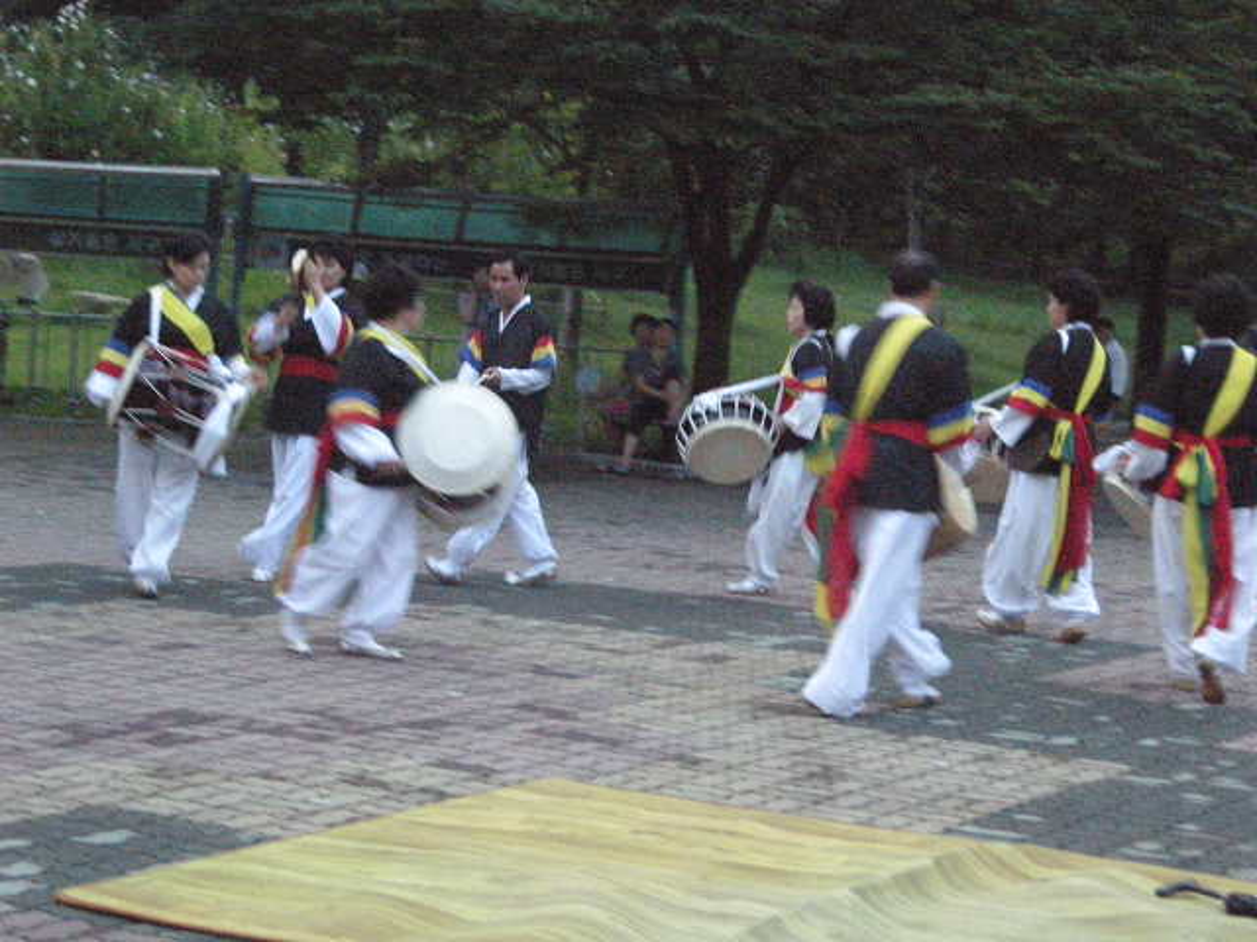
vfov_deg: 17.0
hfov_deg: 22.5
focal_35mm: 87
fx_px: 3159
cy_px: 471
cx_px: 628
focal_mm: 18.6
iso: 1600
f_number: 4.3
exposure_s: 1/37.8
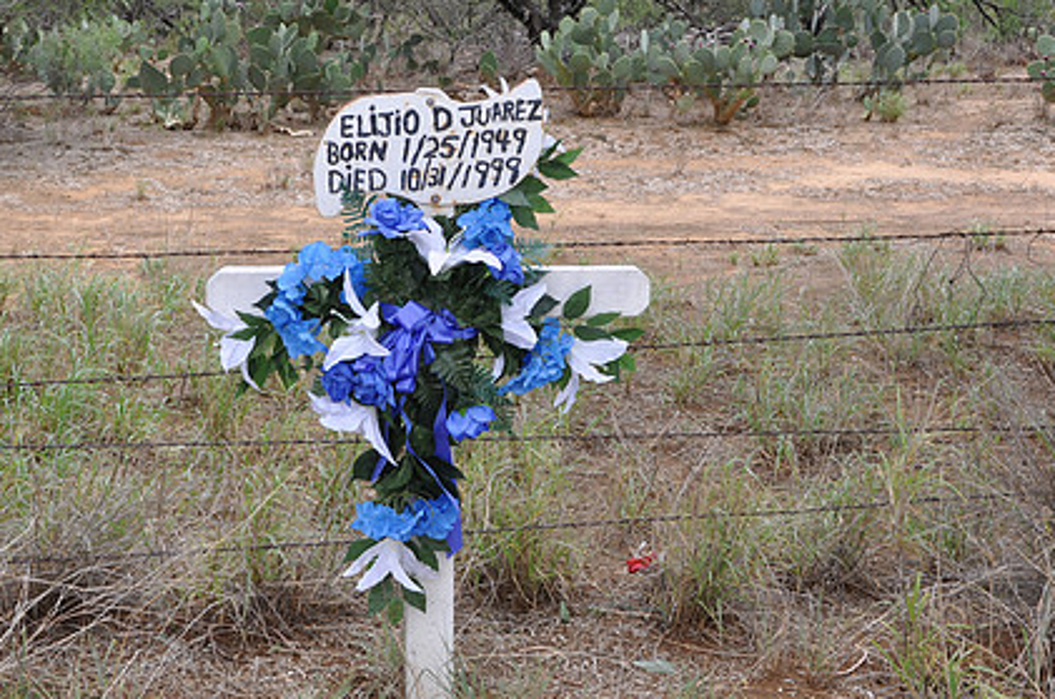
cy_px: 277
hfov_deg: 38.4
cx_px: 444
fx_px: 1512
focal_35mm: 52
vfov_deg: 26.0
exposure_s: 1/60
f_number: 8
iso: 200
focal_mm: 25
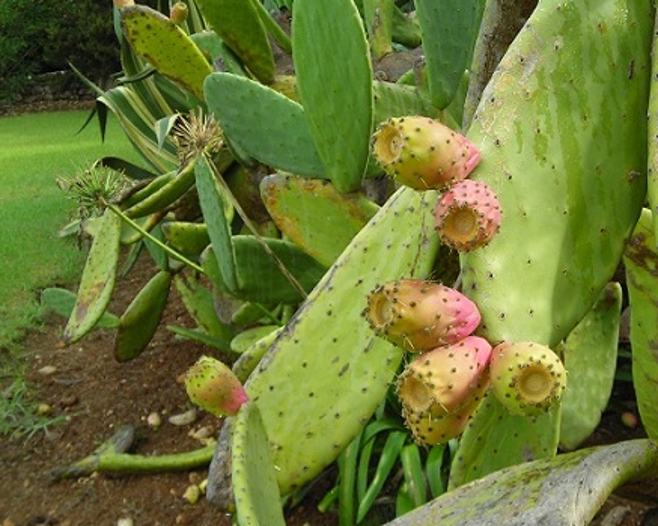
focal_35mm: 55
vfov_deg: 27.5
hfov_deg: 34.0
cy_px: 213
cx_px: 413
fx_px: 1070
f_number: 3.3
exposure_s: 1/109
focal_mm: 6.8
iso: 50
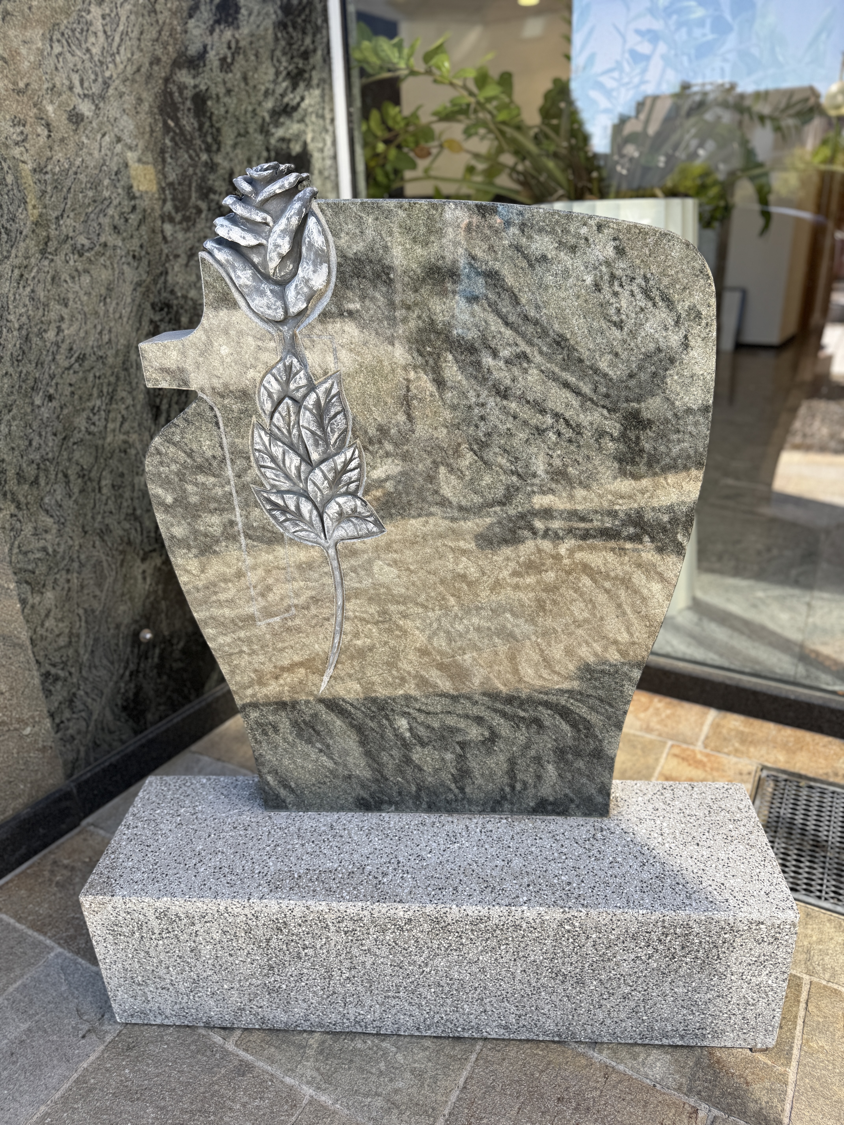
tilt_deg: -23.3
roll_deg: +2.1
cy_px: 562
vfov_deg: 71.6
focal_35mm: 24
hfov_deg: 56.8
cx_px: 422
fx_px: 780
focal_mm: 6.76
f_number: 1.78
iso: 80
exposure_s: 1/693
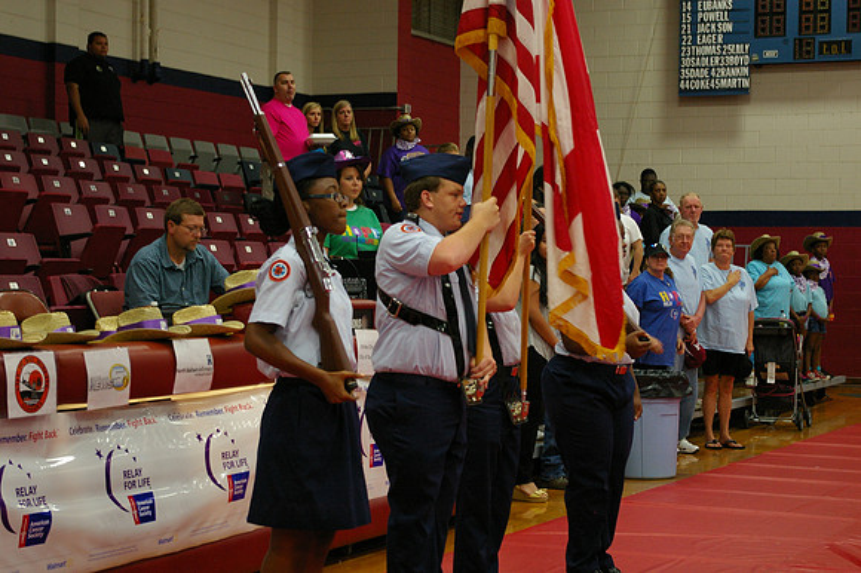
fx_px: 1793
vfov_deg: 18.2
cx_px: 430
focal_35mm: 75
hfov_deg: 27.0
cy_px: 286
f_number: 5.6
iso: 800
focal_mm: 50
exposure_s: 1/60
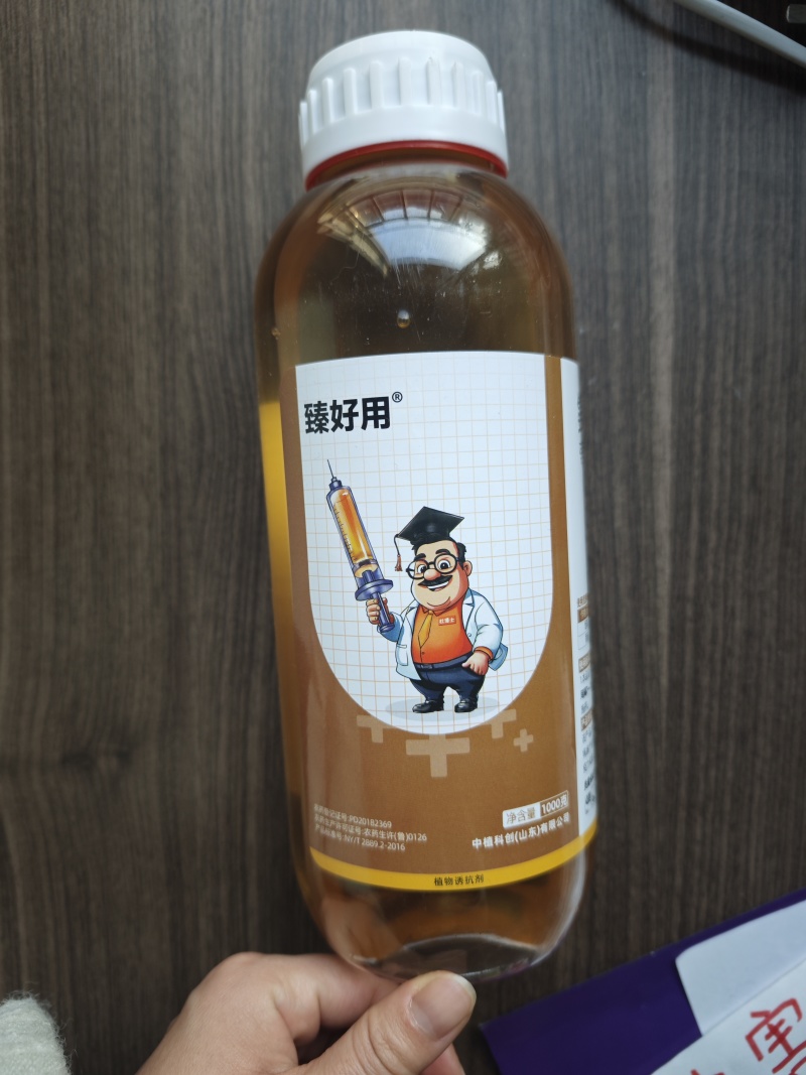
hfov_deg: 58.9
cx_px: 403
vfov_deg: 73.9
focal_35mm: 23
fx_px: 714
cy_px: 538
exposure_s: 1/100
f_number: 1.6
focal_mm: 6.55
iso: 100
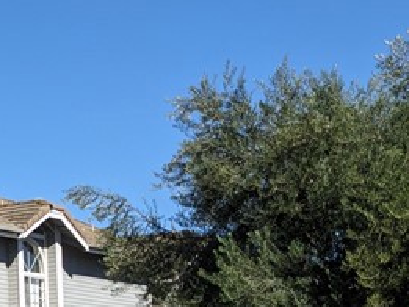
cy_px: 349
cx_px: -281
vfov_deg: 13.6
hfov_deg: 16.2
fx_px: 1253
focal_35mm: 106
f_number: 1.73
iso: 58
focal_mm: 4.38
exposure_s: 1/4673
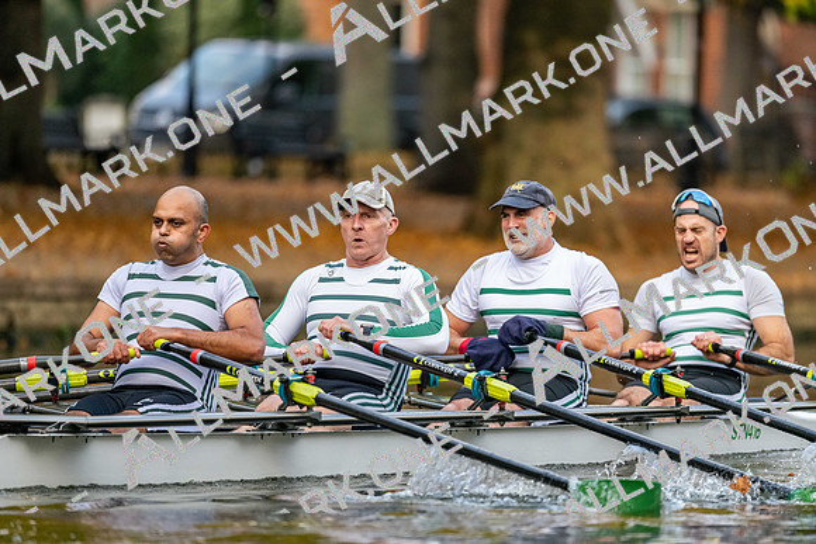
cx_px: 408
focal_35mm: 400
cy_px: 272
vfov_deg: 3.4
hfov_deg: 5.2
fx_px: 9068
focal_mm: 400
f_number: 4.5
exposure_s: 1/2500
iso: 3200
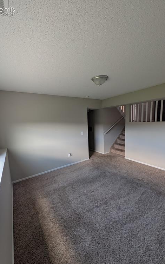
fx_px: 94
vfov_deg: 109.4
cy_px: 133
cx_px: 78
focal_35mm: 13
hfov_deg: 82.8
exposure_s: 1/110
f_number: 1.7
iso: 70
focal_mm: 2.02
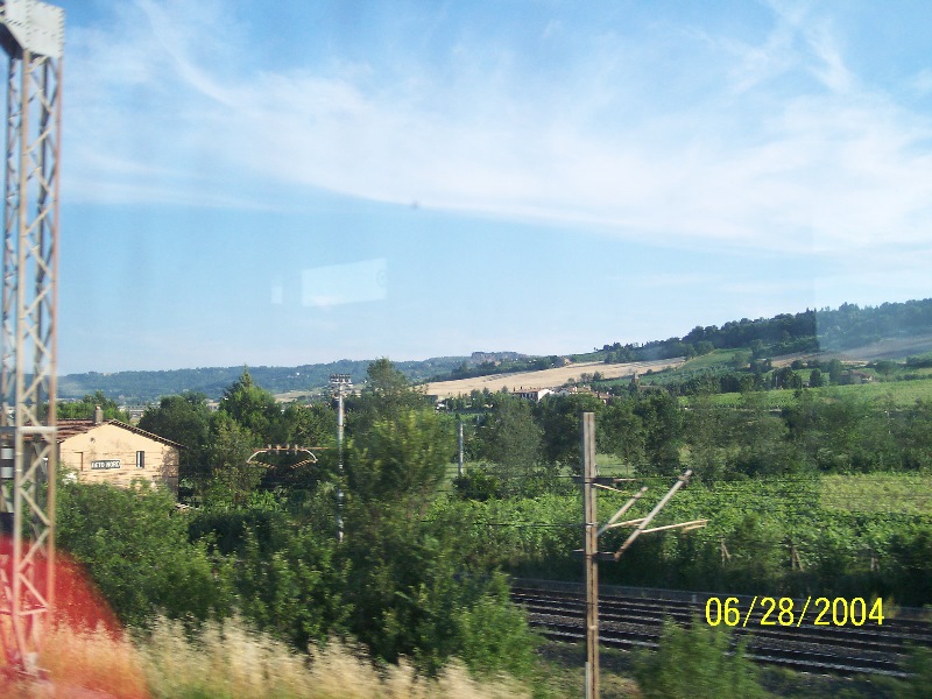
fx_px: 1023
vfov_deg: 37.7
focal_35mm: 38
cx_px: 466
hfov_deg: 49.0
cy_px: 350
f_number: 2.8
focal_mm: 8
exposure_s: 1/350
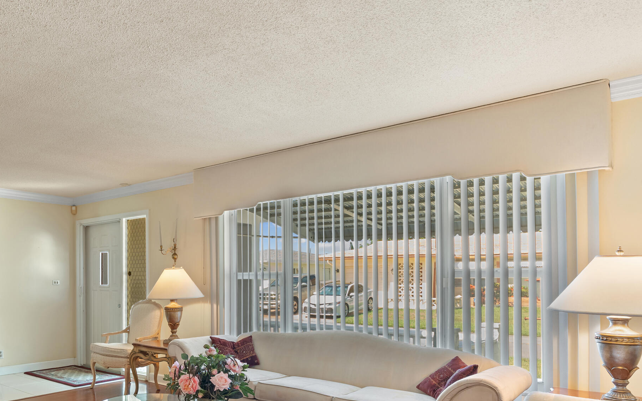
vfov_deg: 45.0
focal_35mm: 27
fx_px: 472
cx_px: 156
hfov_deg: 64.1
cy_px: 283
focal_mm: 16
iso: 500
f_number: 11
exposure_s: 1/2
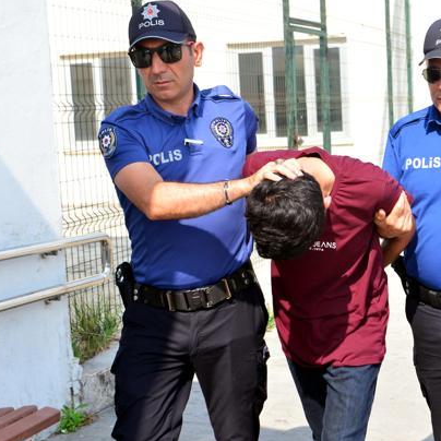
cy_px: 222
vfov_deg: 27.7
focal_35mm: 62
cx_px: 323
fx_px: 894
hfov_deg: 27.4
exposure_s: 1/800
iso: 500
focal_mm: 48
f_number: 5.6
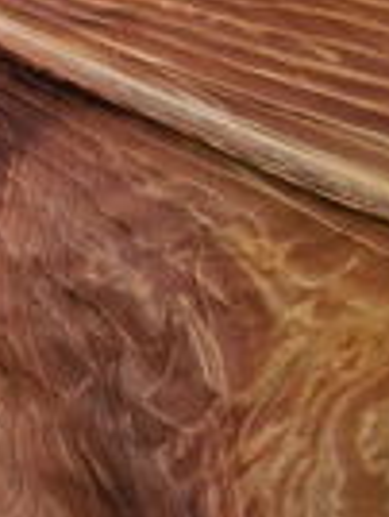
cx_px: -227
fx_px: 1329
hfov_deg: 15.2
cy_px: -235
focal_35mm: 89
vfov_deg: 19.4
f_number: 1.7
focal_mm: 6.3
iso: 10
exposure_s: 1/475
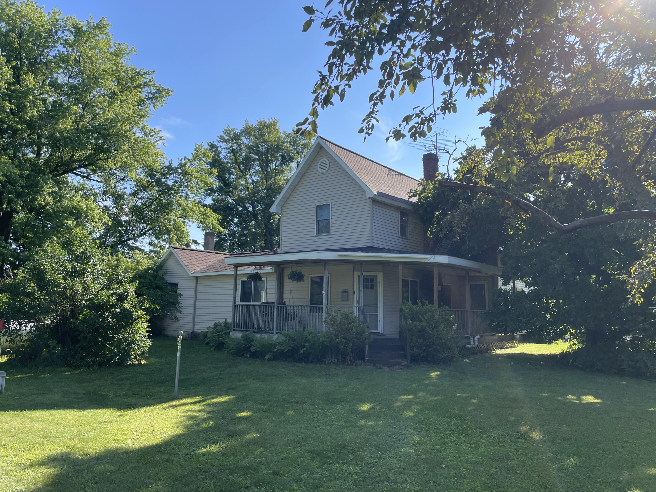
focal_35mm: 26
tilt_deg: +7.4
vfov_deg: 53.1
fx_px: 493
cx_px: 328
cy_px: 246
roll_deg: -1.1
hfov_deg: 67.3
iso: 32
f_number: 1.6
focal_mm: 4.2
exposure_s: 1/1511
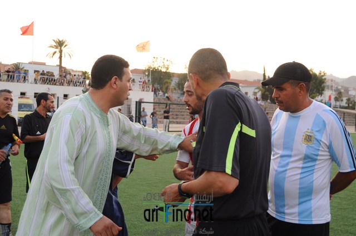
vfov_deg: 34.1
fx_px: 385
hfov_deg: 49.6
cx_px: 178
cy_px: 118
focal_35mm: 39
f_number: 5.6
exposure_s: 1/100
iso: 200
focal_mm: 26
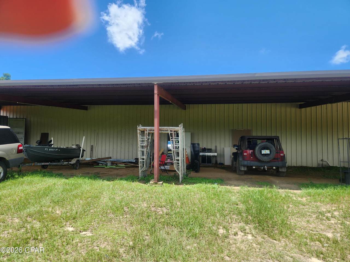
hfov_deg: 73.9
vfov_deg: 58.9
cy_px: 131
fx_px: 233
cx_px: 175
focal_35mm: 23
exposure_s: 1/582
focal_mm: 5.4
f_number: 1.8
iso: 20
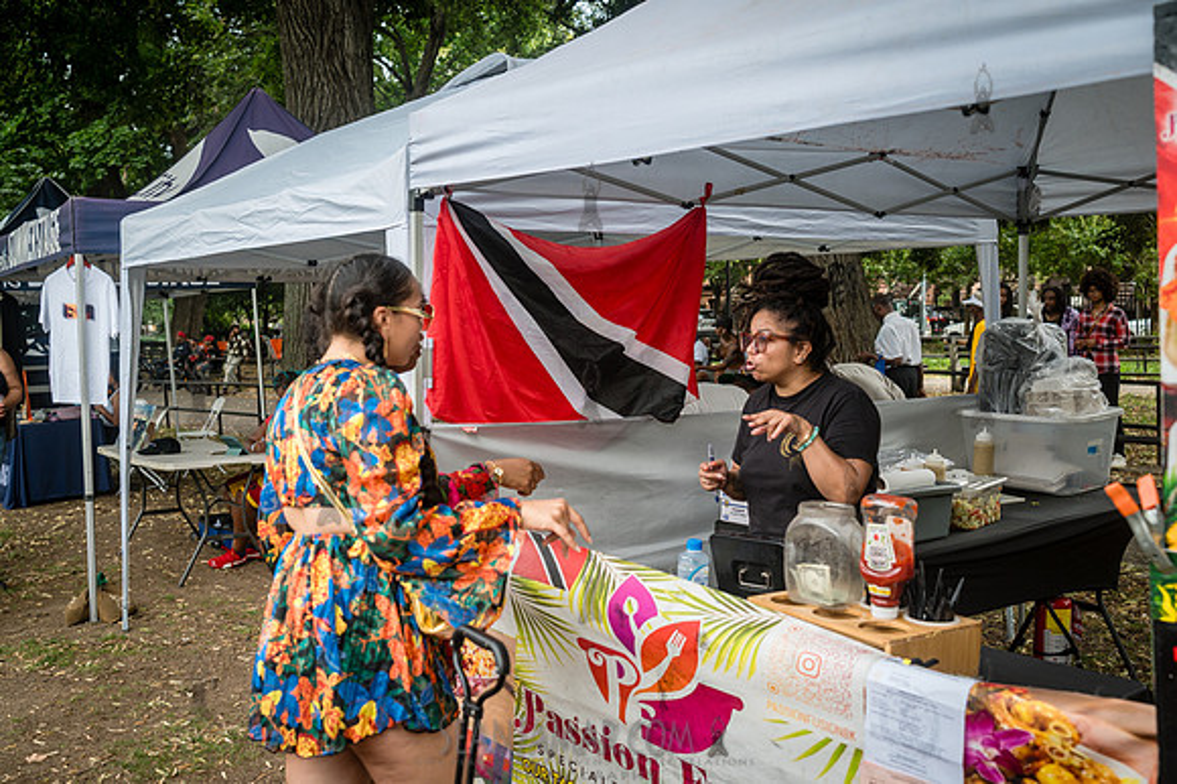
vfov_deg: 34.7
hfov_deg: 50.3
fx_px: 1254
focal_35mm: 38
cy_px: 392
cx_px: 588
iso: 500
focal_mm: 38
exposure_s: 1/500
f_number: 4
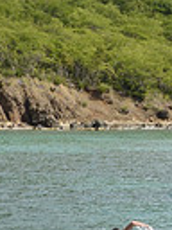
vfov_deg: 10.9
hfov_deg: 7.9
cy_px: 97
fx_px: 1206
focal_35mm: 182
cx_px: 310
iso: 125
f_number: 8
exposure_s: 1/250
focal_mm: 28
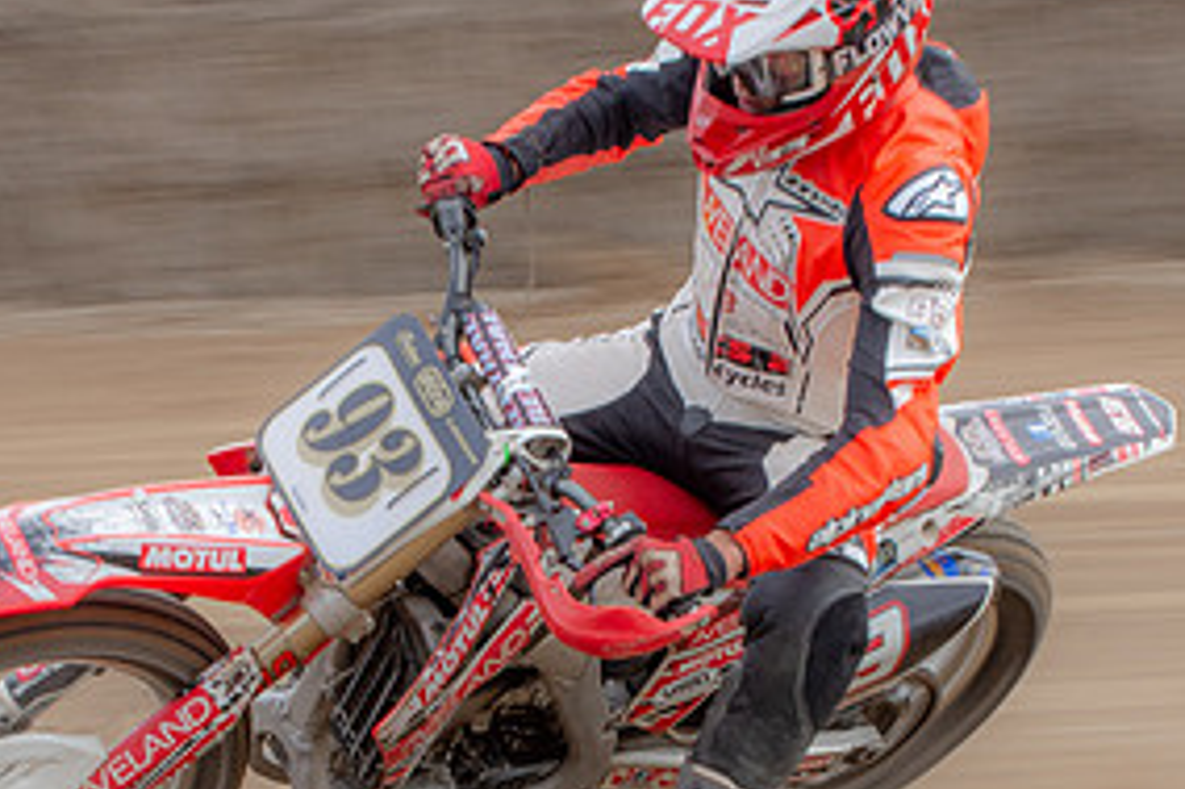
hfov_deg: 8.9
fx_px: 7632
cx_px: 458
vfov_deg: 5.9
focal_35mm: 232
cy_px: 489
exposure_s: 1/100
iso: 200
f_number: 13
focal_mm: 60
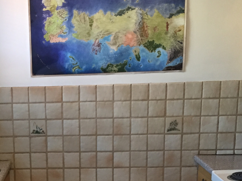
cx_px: 34
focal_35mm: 69
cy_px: 178
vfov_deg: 20.7
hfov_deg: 27.4
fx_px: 482
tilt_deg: -14.4
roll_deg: +2.1
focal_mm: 4.15
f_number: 2.2
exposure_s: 1/30
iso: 160
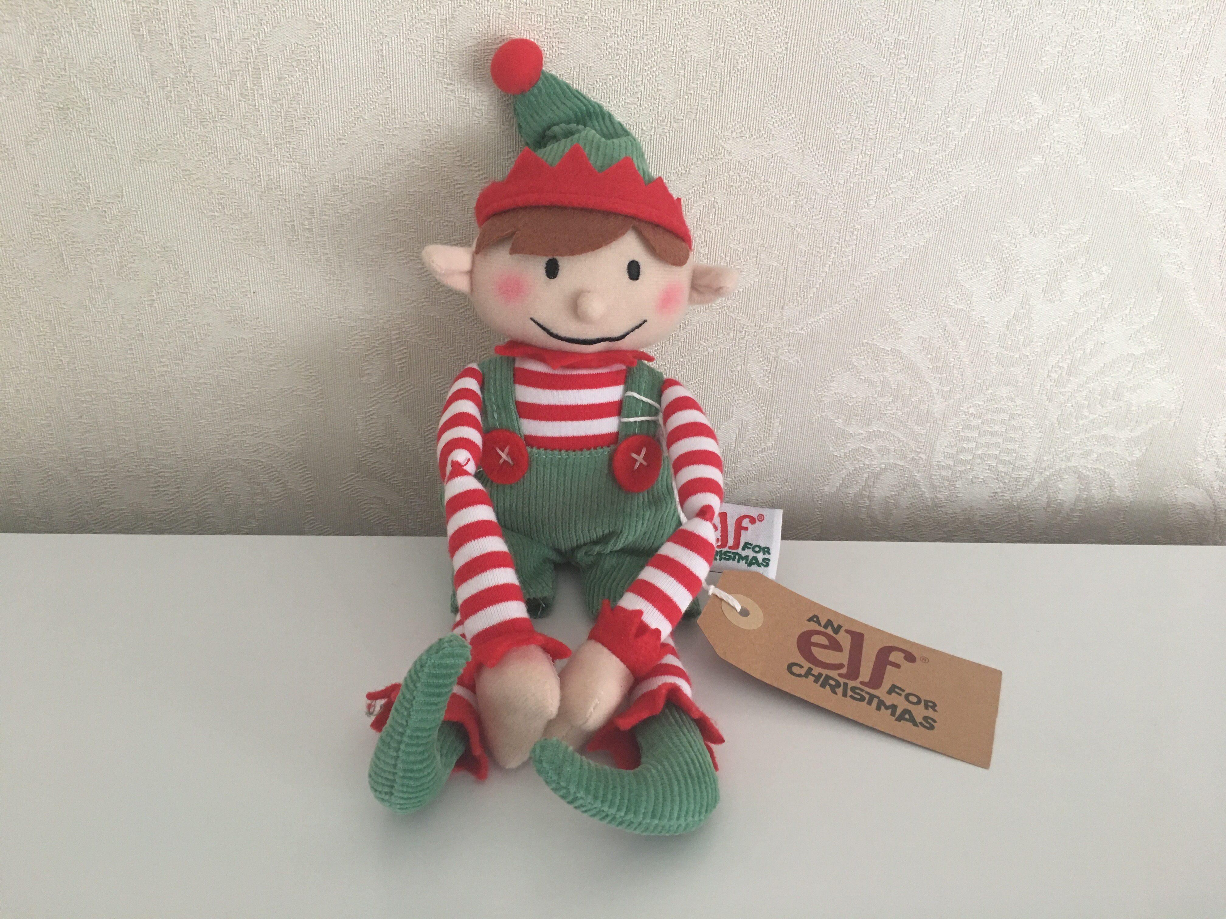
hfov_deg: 61.7
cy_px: 460
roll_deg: -3.7
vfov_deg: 48.2
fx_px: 1027
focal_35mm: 29
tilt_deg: -28.4
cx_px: 613
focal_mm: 4.15
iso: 80
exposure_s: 1/17
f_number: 2.2
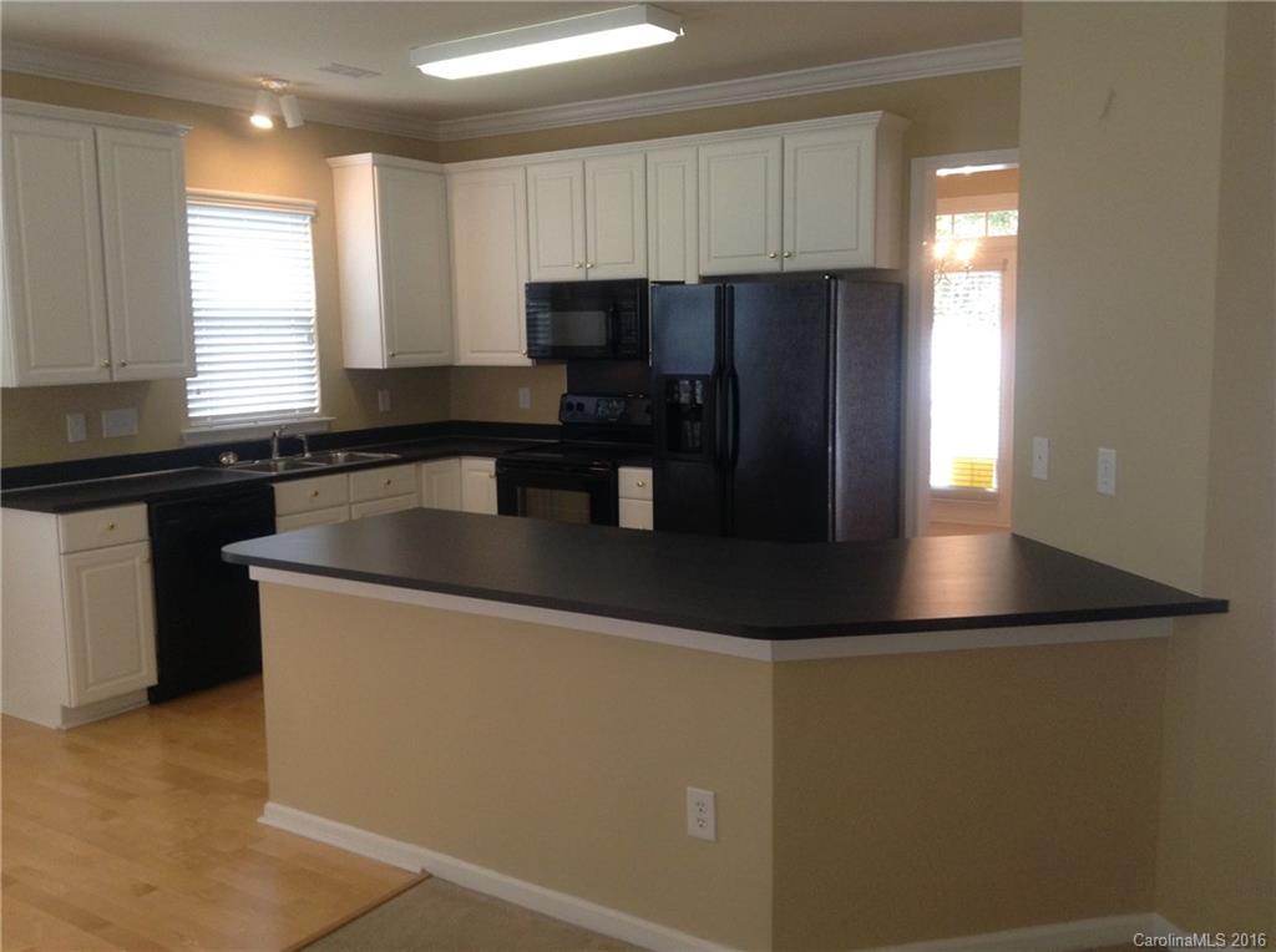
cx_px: 638
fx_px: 1214
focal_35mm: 33
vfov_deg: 42.8
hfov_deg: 55.4
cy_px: 476
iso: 64
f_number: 2.4
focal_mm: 3.3
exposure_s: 1/24
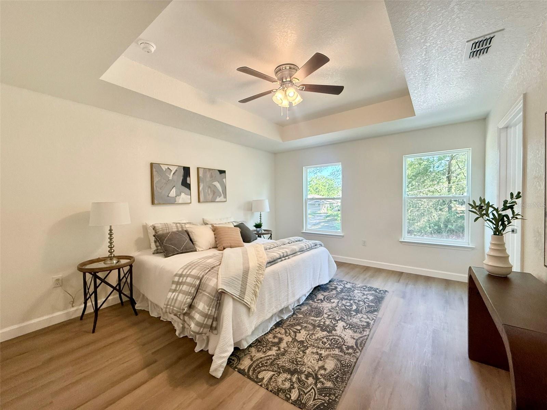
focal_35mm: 14
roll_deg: +1.0
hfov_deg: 102.1
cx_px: 274
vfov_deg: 85.7
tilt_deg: -1.4
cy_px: 205
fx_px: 221
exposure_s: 1/120
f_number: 2.2
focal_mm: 2.22
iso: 250
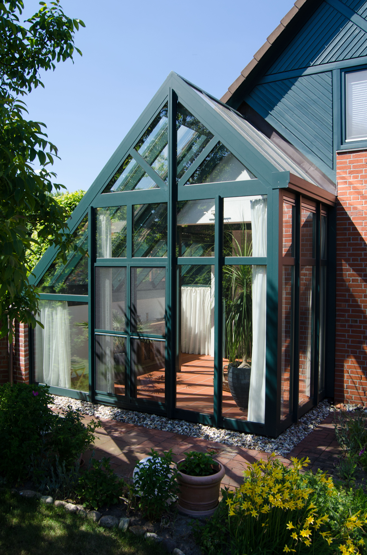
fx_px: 461
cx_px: 184
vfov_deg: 62.0
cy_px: 278
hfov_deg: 43.4
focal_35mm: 30
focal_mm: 20
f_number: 8
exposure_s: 1/80
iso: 200
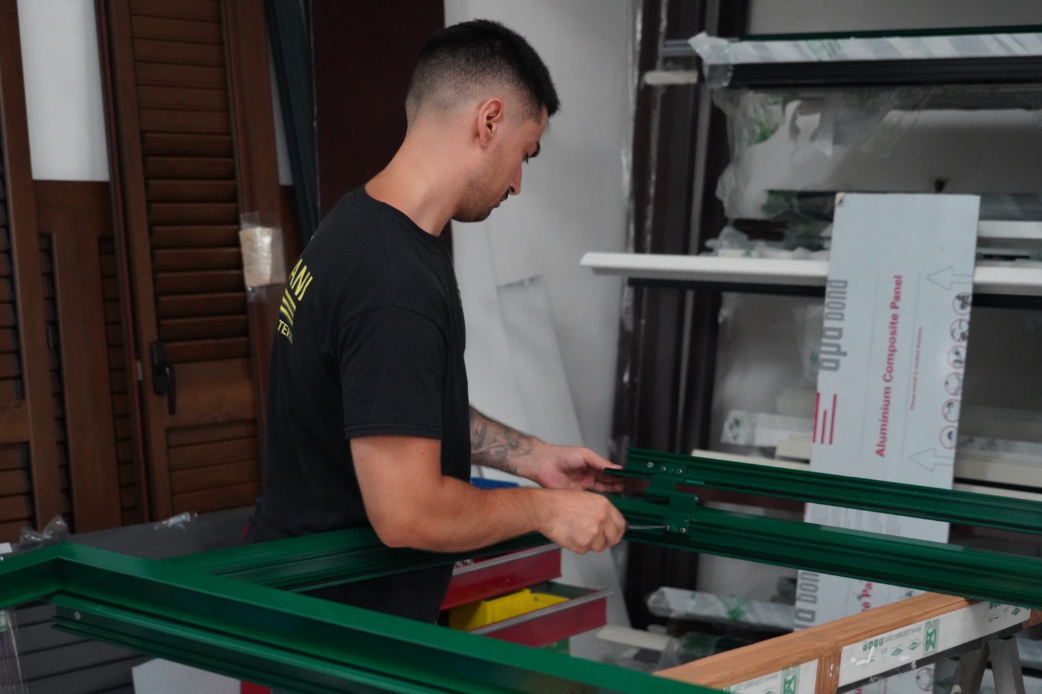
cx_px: 521
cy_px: 347
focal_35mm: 62
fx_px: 1794
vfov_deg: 21.9
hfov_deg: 32.4
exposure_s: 1/125
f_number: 5
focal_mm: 62
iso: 12800
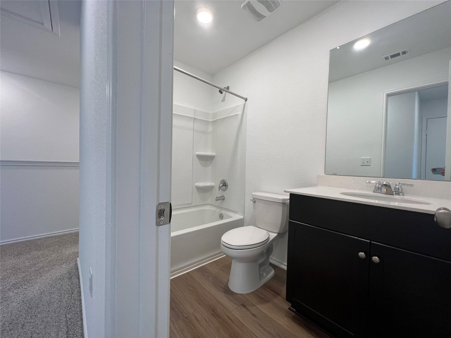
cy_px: 169
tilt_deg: -1.5
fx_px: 169
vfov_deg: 89.9
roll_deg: -1.9
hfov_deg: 106.2
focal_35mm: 13
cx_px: 226
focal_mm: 1.57
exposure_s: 1/120
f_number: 1.8
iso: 125
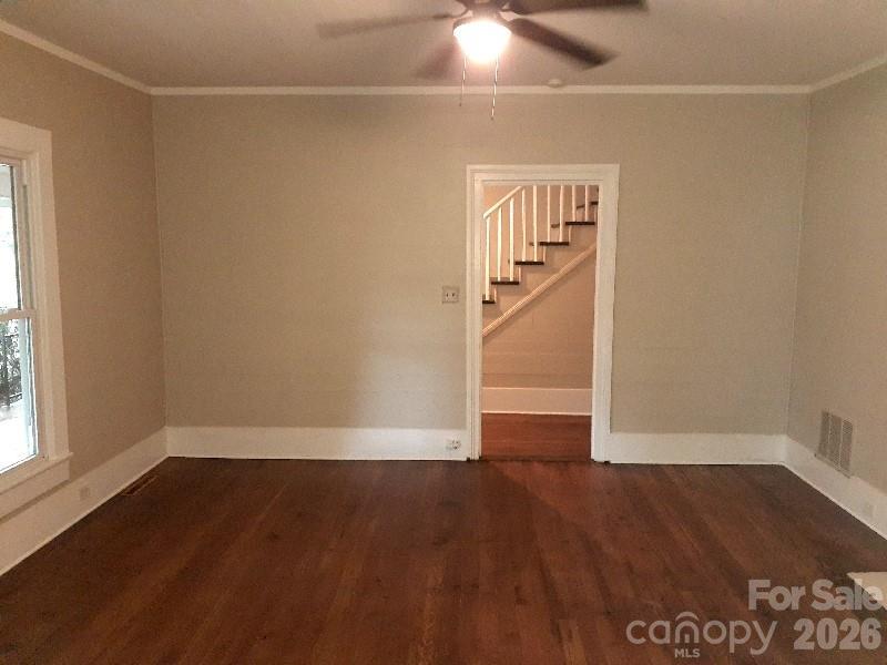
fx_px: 692
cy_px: 332
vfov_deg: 51.4
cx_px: 444
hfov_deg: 65.3
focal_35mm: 27
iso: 640
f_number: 1.9
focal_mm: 3.6
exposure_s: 1/24
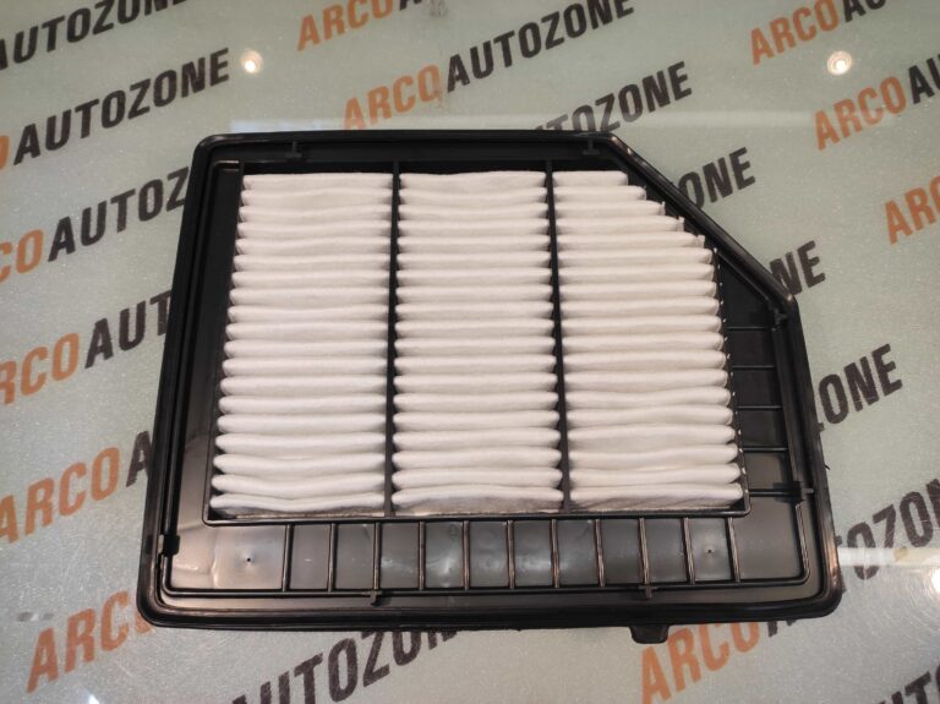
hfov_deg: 91.1
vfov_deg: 74.7
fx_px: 461
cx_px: 470
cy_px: 352
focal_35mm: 17
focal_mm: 4.74
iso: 120
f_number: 1.79
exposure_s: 1/50
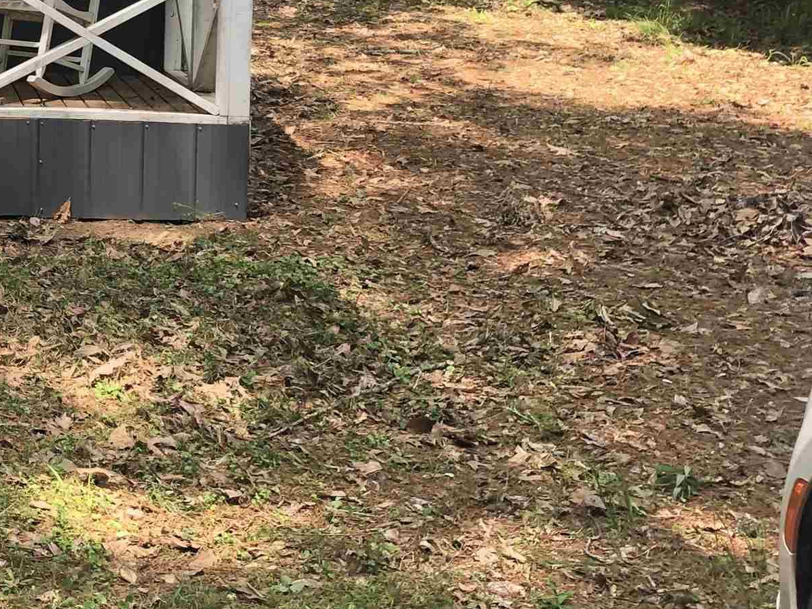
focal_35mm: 72
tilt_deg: -2.1
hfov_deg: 24.2
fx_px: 1689
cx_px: -198
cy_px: -92
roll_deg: -1.7
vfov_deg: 19.4
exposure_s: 1/251
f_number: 1.8
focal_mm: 4
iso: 20
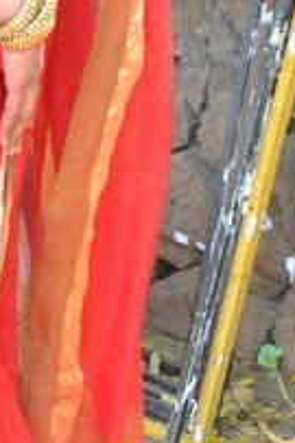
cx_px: -102
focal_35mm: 168
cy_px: 146
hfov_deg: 8.0
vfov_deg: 12.2
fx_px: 2068
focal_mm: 30
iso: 1600
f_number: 5.6
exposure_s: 1/125
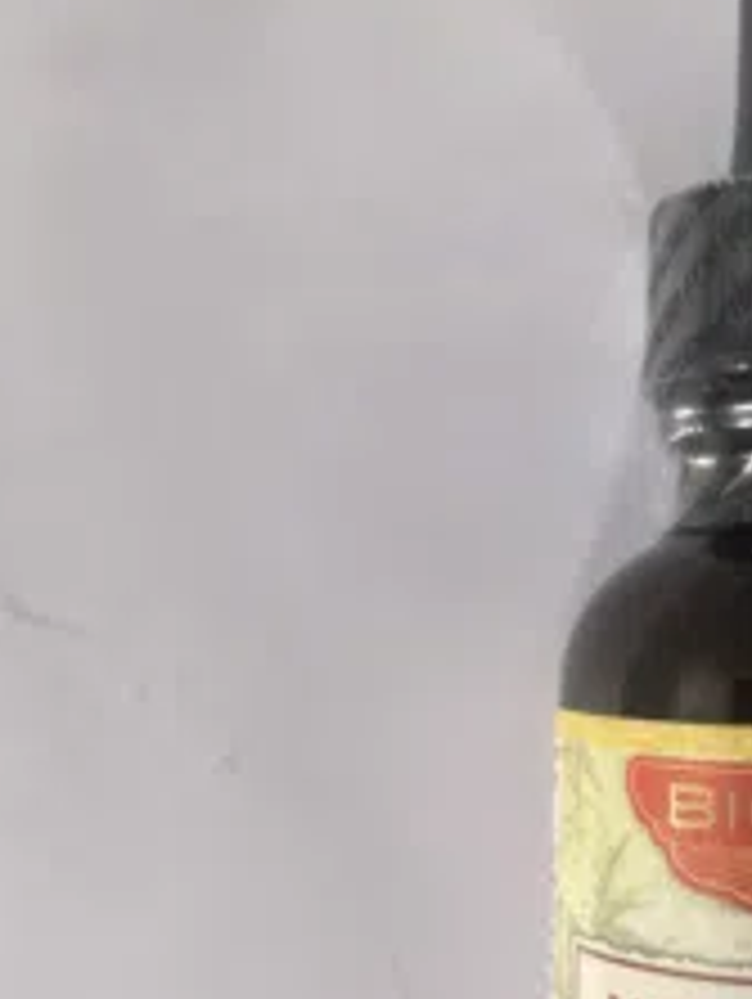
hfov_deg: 31.3
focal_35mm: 45
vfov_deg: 40.6
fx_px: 1301
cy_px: 774
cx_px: 617
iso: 125
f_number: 1.8
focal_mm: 4.25
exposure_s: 1/106
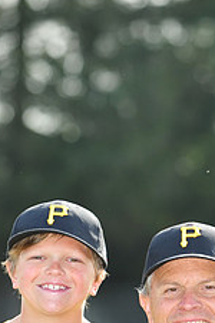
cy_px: 383
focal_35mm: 374
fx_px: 3350
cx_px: 142
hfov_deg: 3.7
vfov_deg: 5.5
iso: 400
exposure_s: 1/800
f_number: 4.5
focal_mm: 145
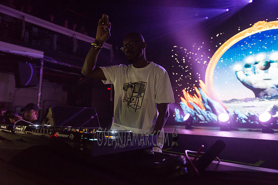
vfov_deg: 53.2
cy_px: 92
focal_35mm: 24
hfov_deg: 73.7
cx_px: 139
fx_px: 185
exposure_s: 1/320
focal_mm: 24
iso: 4000
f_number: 2.8
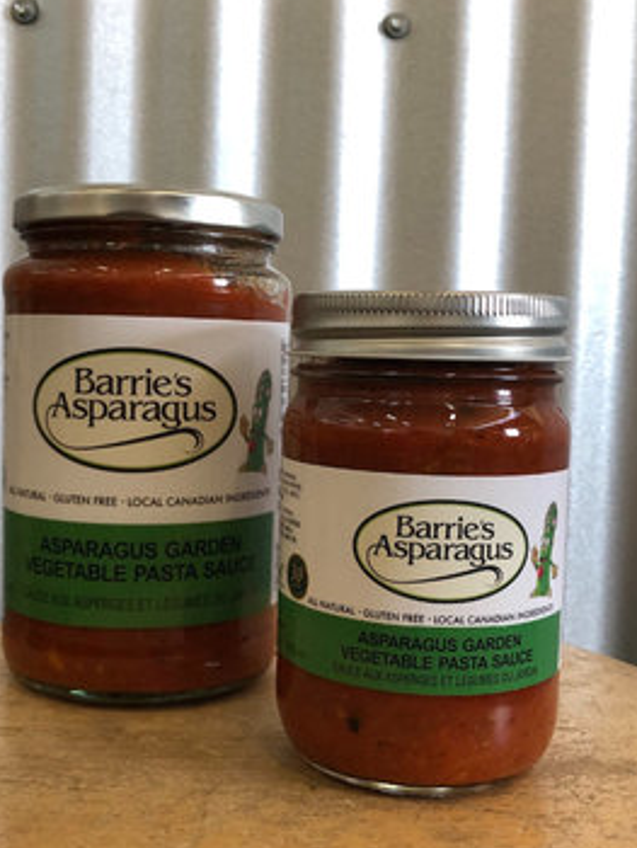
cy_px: 435
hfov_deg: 35.9
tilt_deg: -5.6
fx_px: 980
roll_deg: -1.1
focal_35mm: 40
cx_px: 266
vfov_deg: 46.8
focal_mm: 3.99
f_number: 1.8
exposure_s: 1/30
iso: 40
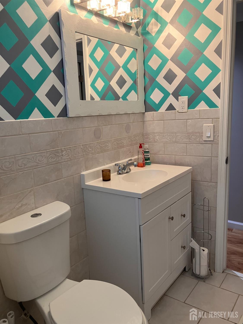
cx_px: 122
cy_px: 162
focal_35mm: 28
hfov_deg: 49.7
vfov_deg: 63.4
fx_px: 262
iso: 100
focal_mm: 3.99
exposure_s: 1/60
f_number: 1.8
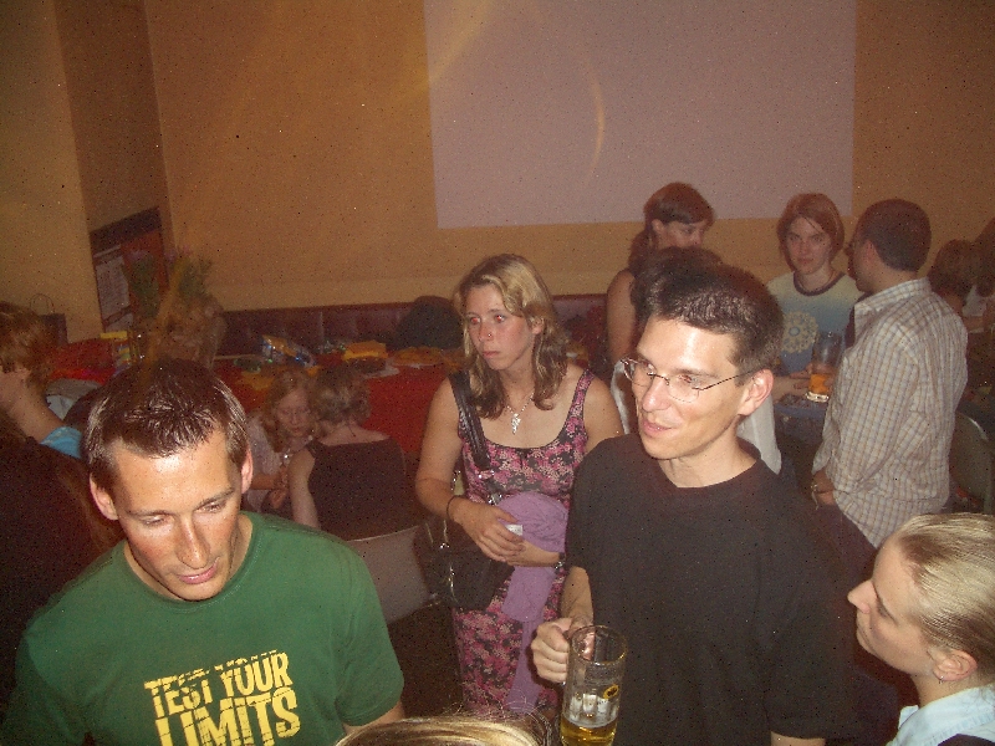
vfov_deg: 40.7
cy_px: 373
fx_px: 1006
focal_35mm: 35
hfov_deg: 52.6
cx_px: 498
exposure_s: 4
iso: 100
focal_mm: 5.8
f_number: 2.6
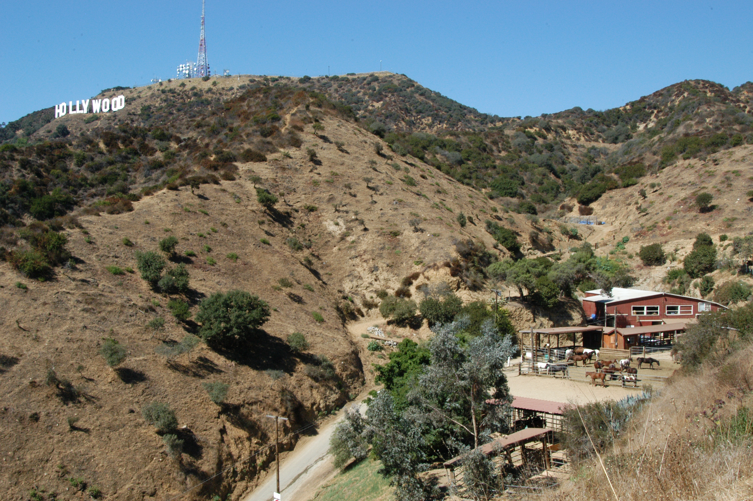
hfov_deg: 53.2
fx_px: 752
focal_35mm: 36
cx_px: 376
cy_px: 250
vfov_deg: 36.8
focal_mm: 24
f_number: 16
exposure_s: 1/200
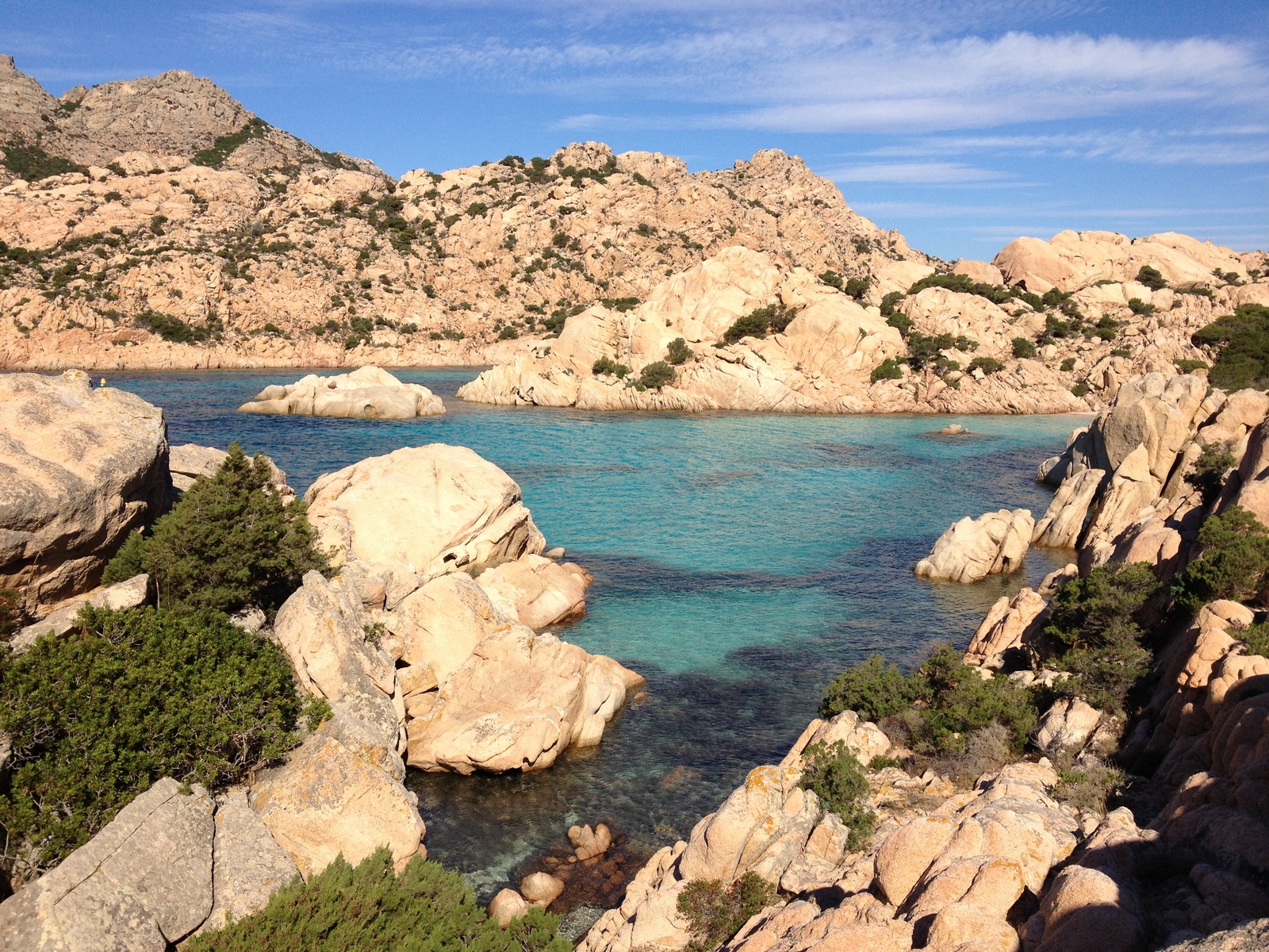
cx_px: 634
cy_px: 476
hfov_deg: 52.6
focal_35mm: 35
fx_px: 1283
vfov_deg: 40.7
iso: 64
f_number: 2.4
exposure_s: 1/2208
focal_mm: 4.28
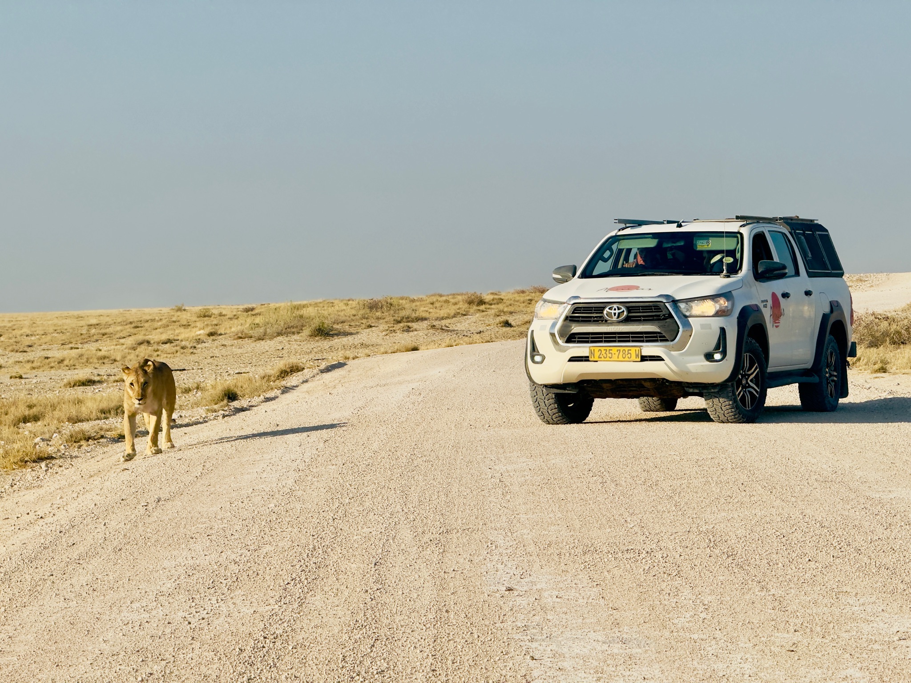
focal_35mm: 120
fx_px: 3158
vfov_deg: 12.3
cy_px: 342
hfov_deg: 16.4
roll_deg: +1.7
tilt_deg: -0.9
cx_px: 456
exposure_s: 1/2358
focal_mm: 15.66
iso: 50
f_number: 2.8
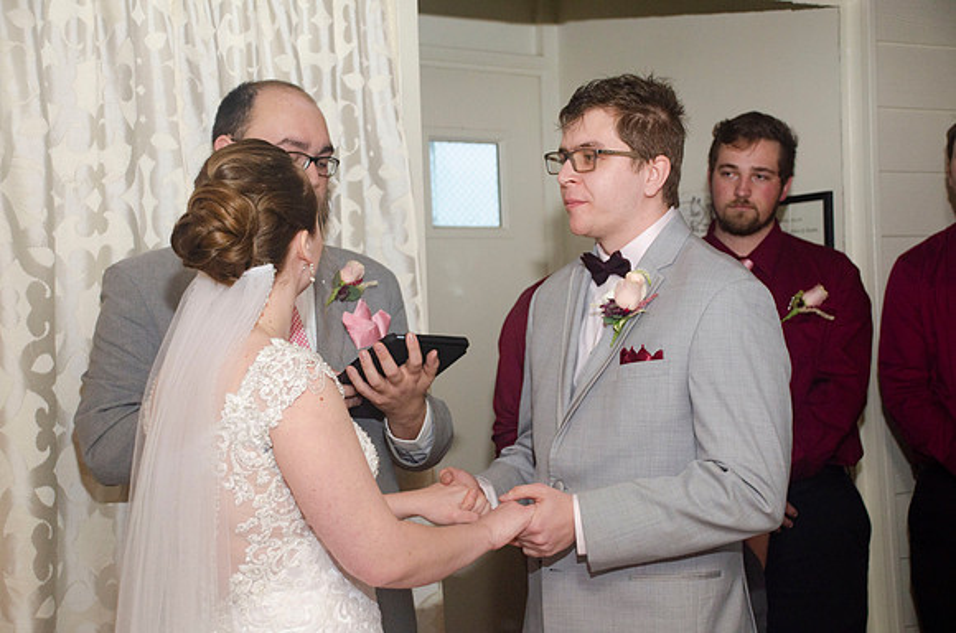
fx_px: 1590
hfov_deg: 33.5
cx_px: 478
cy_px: 316
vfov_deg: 22.5
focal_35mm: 60
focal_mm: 40
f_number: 4.5
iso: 400
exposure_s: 1/80
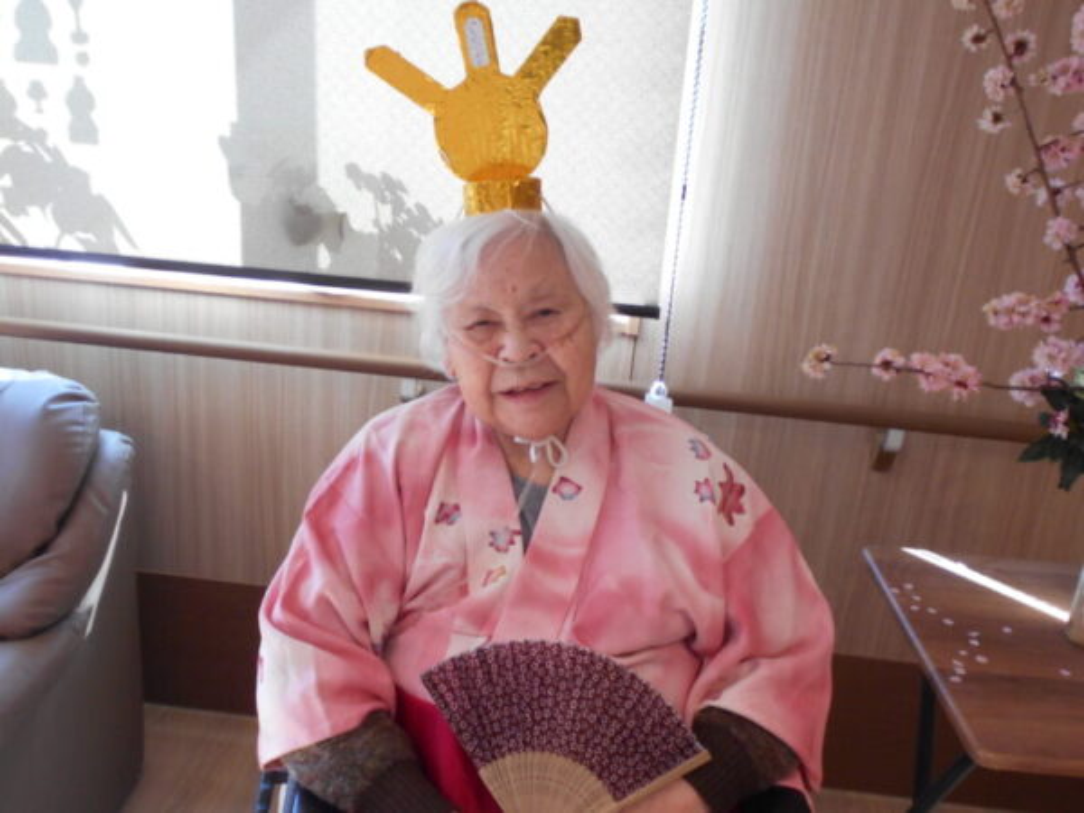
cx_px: 542
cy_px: 406
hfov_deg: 54.0
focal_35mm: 34
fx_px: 1065
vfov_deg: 41.8
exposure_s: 1/30
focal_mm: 5.8
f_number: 3.6
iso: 200
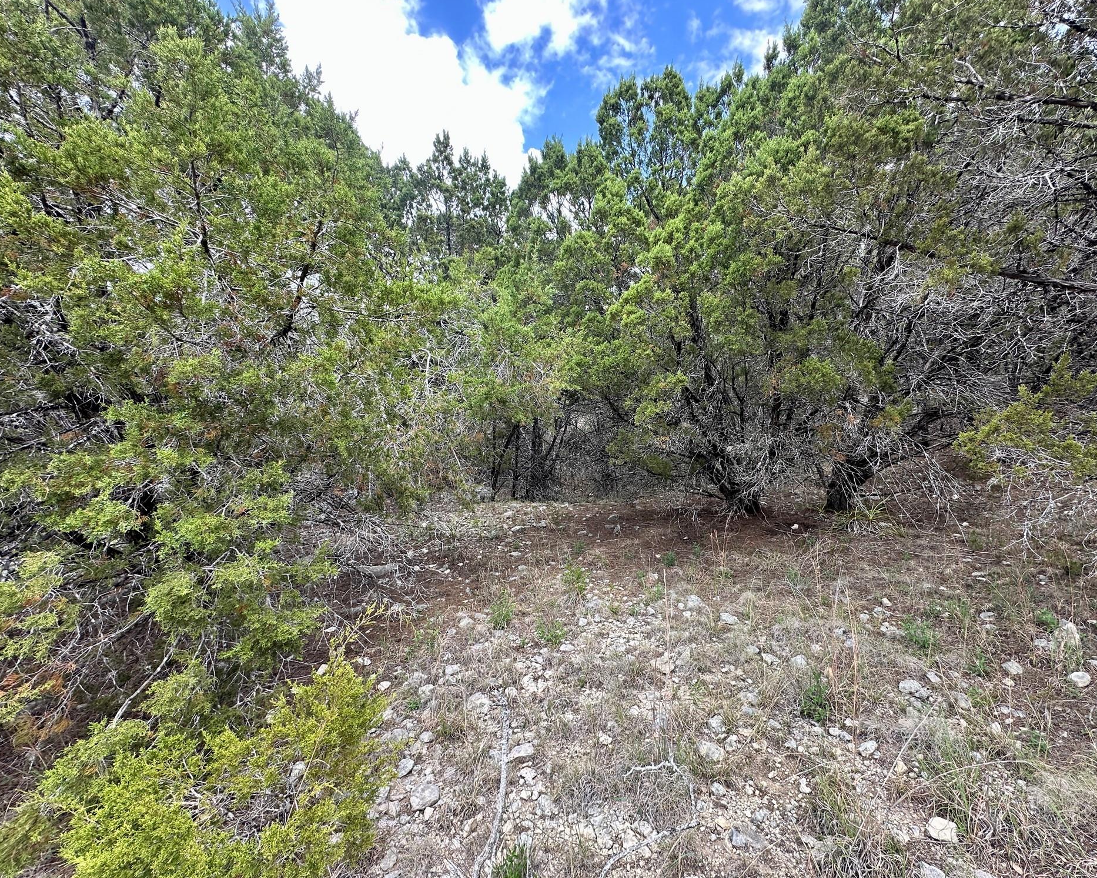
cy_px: 436
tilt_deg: +4.9
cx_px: 597
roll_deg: -2.1
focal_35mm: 15
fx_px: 487
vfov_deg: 84.0
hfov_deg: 96.5
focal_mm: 2.22
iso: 40
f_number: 2.2
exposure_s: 1/233
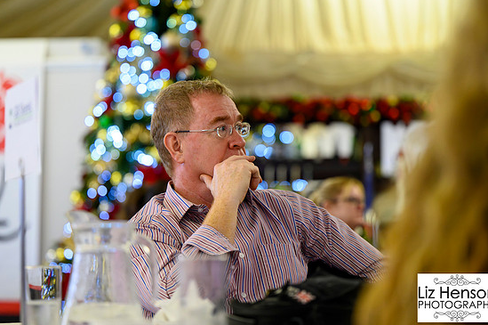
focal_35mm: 97
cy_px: 155
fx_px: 1314
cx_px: 243
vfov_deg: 14.1
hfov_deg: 21.0
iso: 5000
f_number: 2.8
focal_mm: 90
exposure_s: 1/200
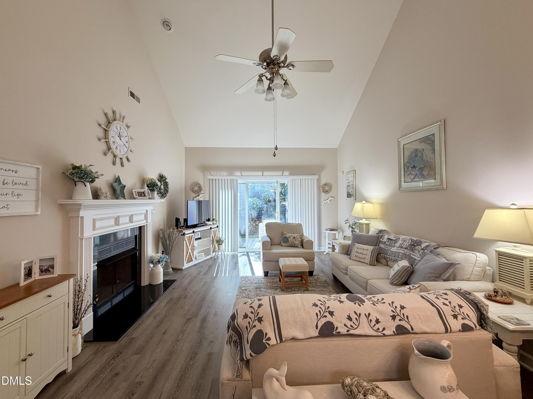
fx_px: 216
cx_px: 266
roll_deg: +0.6
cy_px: 200
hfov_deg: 102.1
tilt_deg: -0.6
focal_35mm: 14
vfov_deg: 85.7
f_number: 2.2
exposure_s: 1/120
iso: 160
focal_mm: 2.22
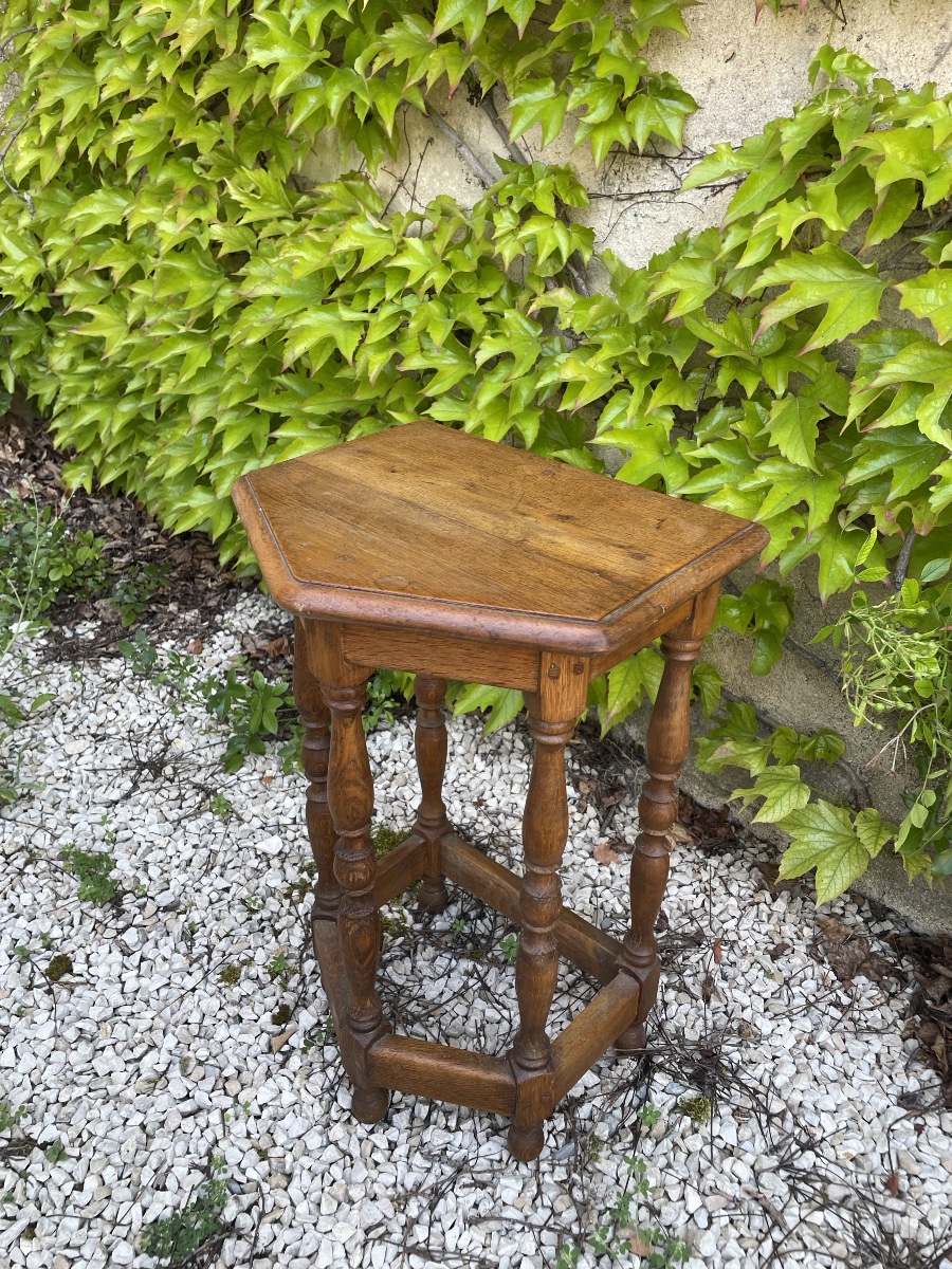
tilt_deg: -25.6
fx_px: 953
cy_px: 634
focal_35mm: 26
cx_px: 476
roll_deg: -1.8
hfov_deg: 53.1
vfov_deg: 67.3
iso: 32
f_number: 1.6
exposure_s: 1/121
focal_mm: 4.2
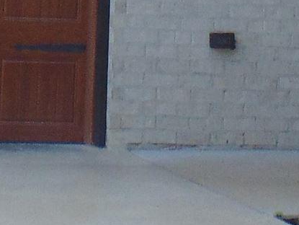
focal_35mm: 244
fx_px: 2109
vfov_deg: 5.9
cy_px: -245
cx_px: -133
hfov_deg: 8.0
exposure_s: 1/320
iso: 80
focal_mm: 5.8
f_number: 3.2
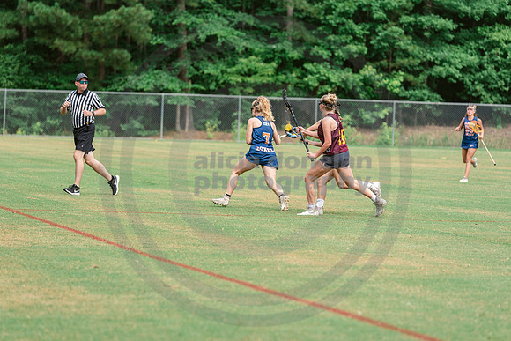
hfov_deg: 10.3
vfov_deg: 6.9
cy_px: 170
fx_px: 2839
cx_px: 256
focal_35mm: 200
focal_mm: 200
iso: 250
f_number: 4
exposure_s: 1/1000
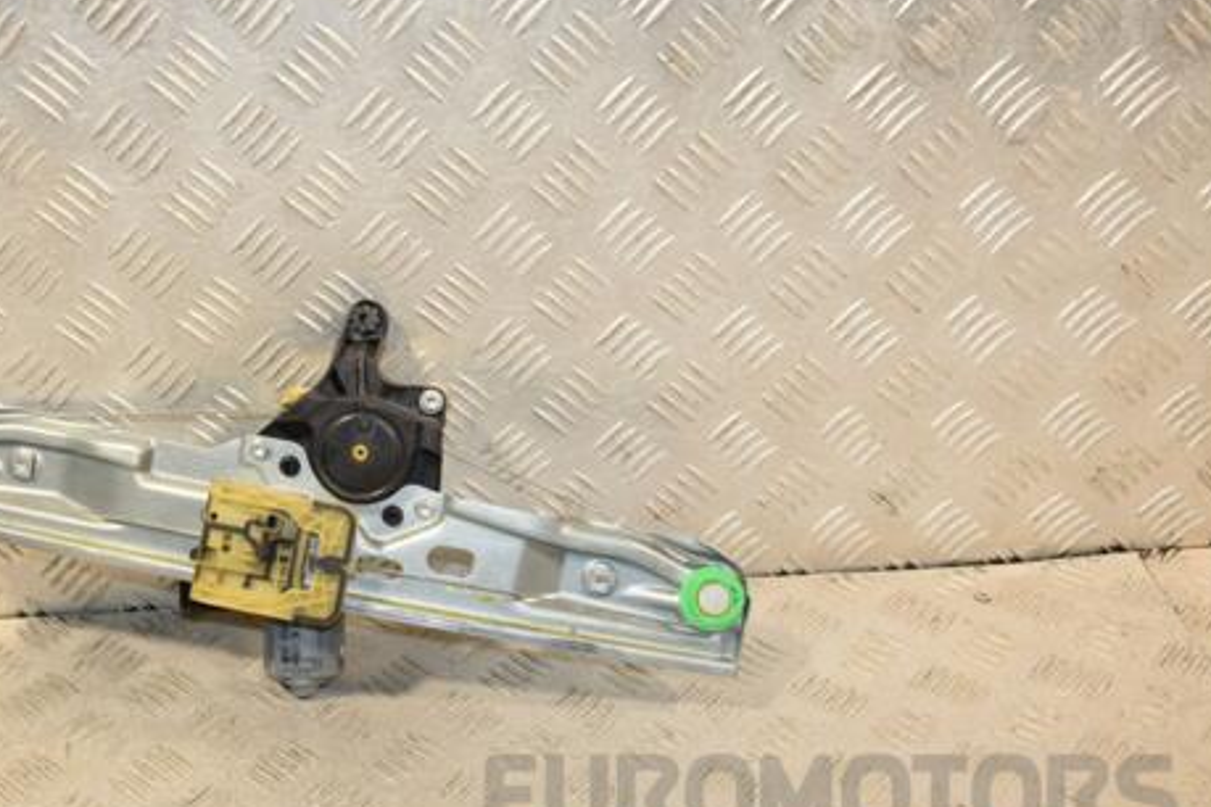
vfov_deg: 26.5
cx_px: 435
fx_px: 1715
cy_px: 443
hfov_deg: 38.6
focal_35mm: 51
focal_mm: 26
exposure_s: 1/200
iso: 800
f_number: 6.3
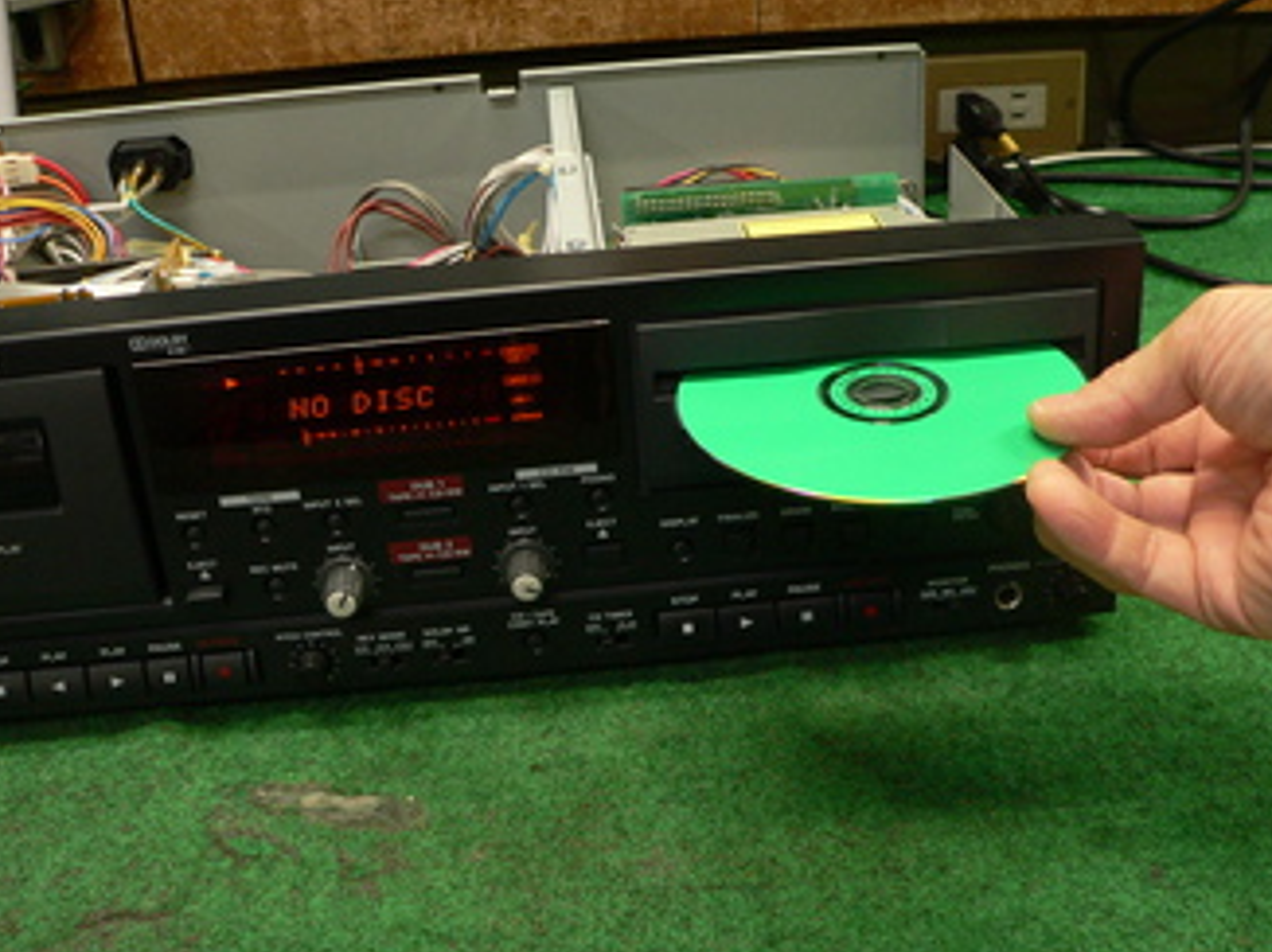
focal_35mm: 42
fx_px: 1542
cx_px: 691
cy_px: 478
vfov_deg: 34.3
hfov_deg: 44.8
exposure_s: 1/20
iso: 200
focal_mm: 6
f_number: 2.8
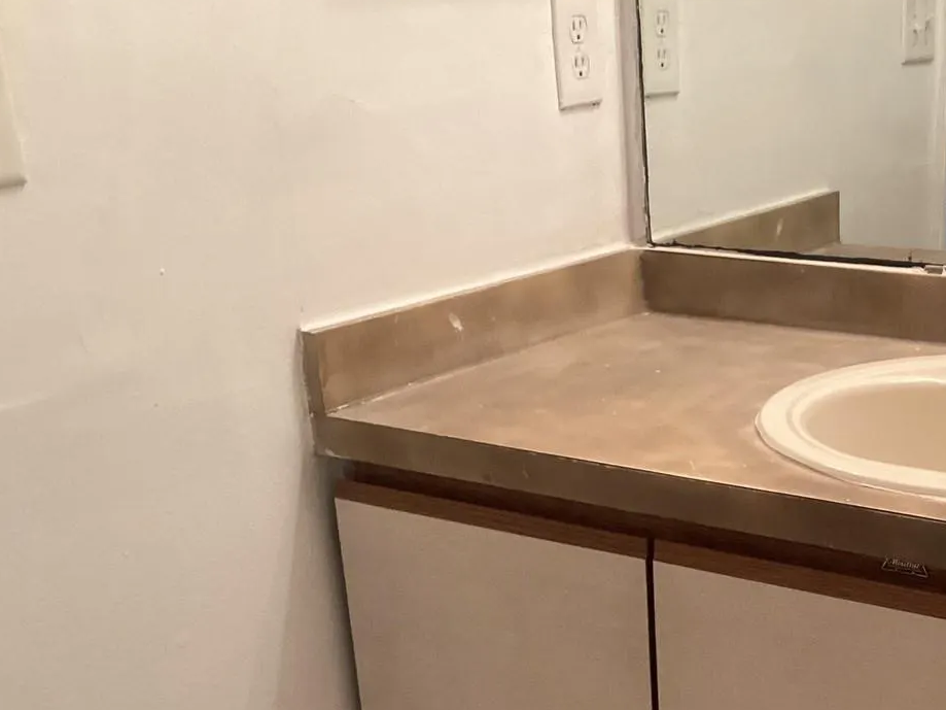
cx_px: 752
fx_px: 1476
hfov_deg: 34.5
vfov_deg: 26.3
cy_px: 604
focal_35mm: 54
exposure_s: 1/60
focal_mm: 3.3
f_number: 2.4
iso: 200
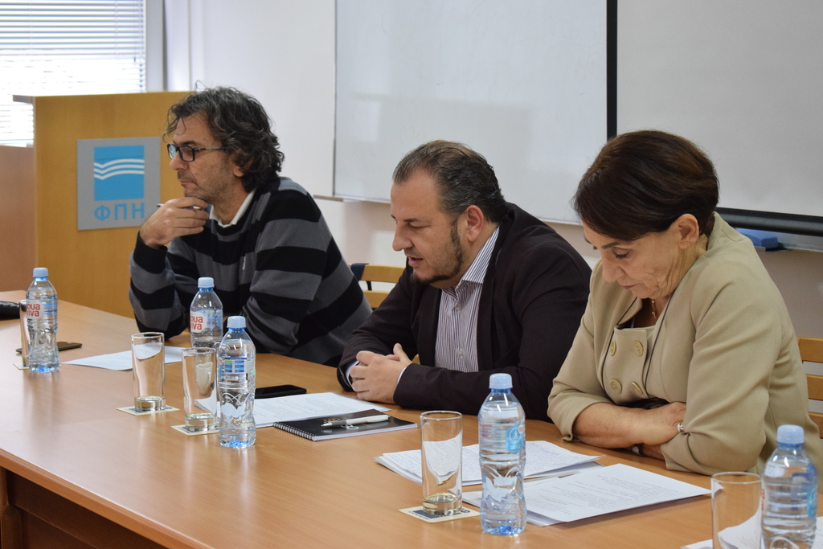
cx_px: 412
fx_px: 1886
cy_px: 274
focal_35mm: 82
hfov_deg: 24.6
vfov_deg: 16.6
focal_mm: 55
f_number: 5.6
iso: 2200
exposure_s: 1/60
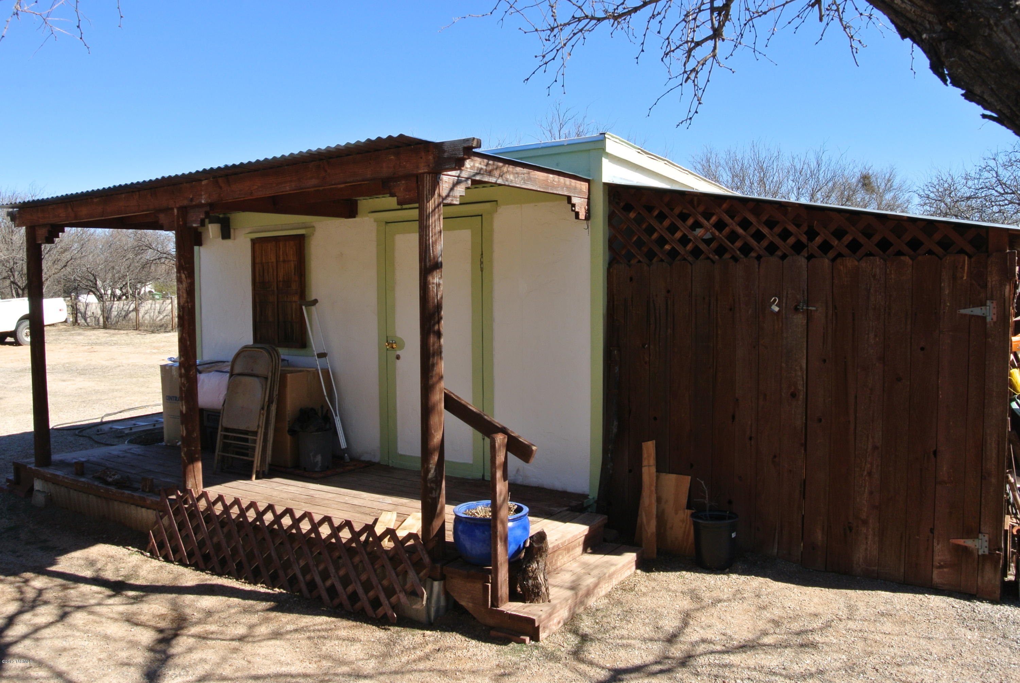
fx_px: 766
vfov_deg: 48.0
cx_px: 510
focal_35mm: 27
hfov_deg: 67.3
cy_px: 342
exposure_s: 1/60
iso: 100
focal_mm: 10
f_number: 11
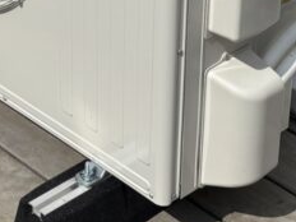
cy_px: -93
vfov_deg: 12.4
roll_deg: -1.6
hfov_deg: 17.1
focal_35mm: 115
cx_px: 175
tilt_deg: -23.2
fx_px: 983
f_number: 1.6
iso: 50
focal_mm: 5.96
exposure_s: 1/9091
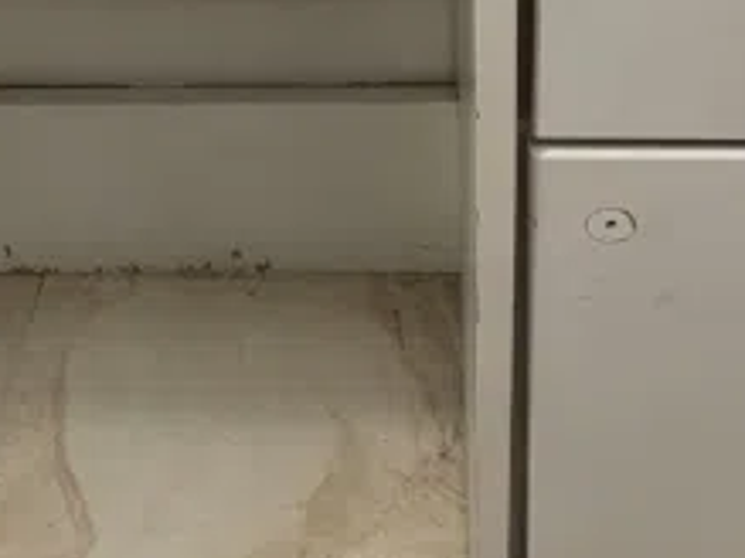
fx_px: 1635
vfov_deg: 17.8
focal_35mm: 76
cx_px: 320
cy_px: -221
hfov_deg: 25.6
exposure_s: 1/50
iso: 250
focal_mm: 4.2
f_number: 1.6
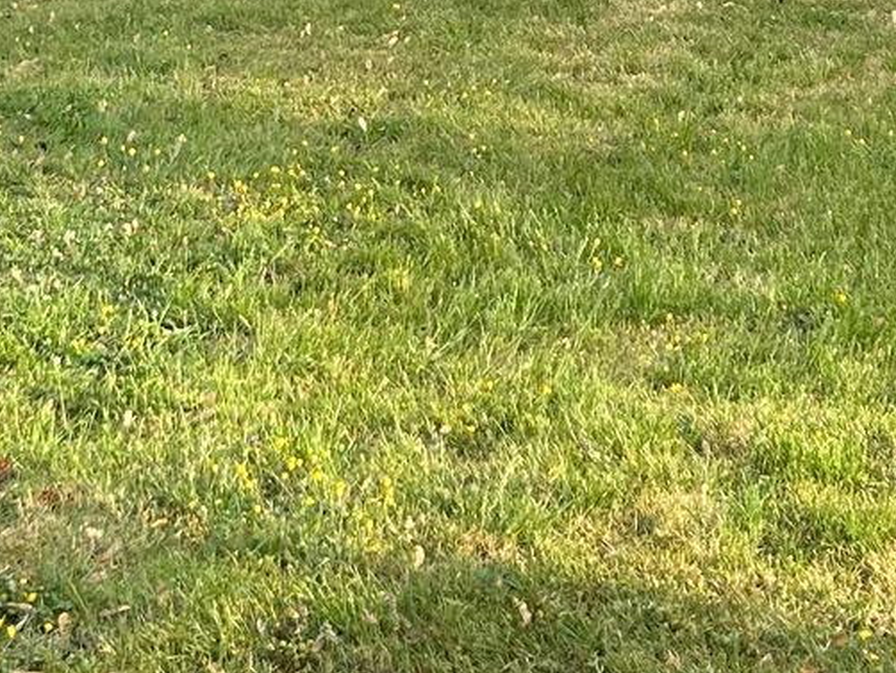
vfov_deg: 12.6
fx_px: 2745
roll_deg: +0.9
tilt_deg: +3.0
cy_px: -578
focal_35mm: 106
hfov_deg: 18.4
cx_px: 245
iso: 50
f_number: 1.5
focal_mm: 5.7
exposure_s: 1/509
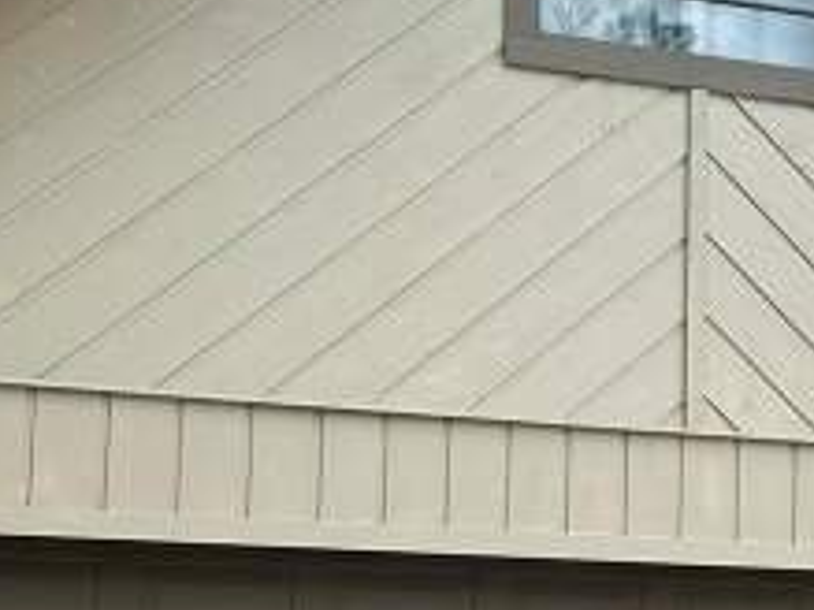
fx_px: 2233
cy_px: 461
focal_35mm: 95
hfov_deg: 20.4
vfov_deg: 15.5
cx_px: 669
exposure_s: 1/1449
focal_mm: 5.7
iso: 50
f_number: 1.5
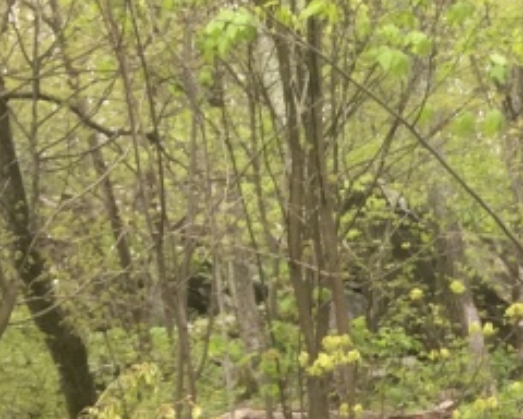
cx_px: 813
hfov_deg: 14.2
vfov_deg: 10.4
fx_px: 1950
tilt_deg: -6.5
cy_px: 1045
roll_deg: +5.5
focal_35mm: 126
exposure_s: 1/131
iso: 25
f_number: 2.2
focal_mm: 4.15
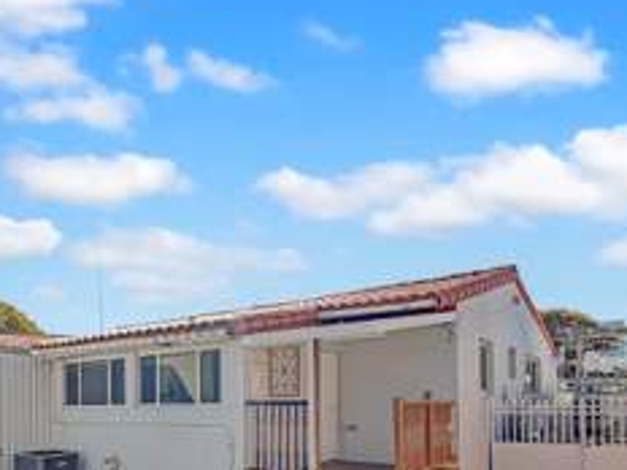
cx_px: 192
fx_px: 525
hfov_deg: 59.7
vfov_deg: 42.6
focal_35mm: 29
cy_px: 454
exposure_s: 1/1235
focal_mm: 2.22
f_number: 2.2
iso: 20
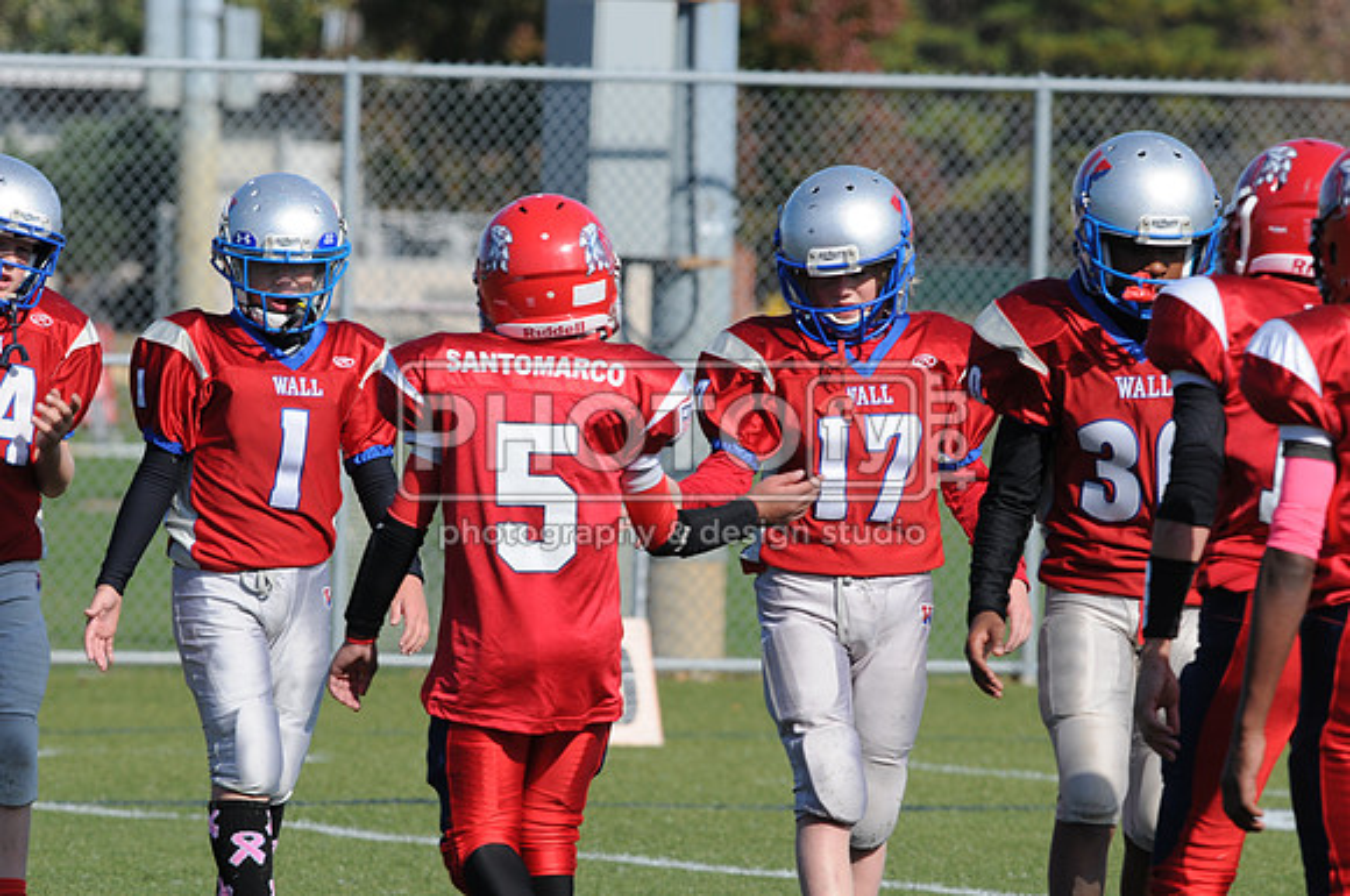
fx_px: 16851
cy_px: 448
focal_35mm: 450
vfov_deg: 3.0
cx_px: 675
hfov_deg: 4.6
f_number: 9
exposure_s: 1/500
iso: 200
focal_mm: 300
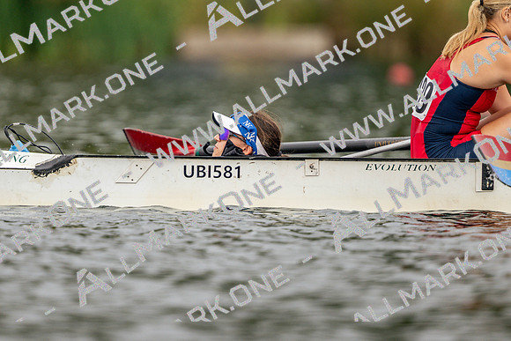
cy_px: 170
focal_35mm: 900
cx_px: 256
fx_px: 12777
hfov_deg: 2.3
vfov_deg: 1.5
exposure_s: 1/2500
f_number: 4
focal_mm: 600
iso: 200
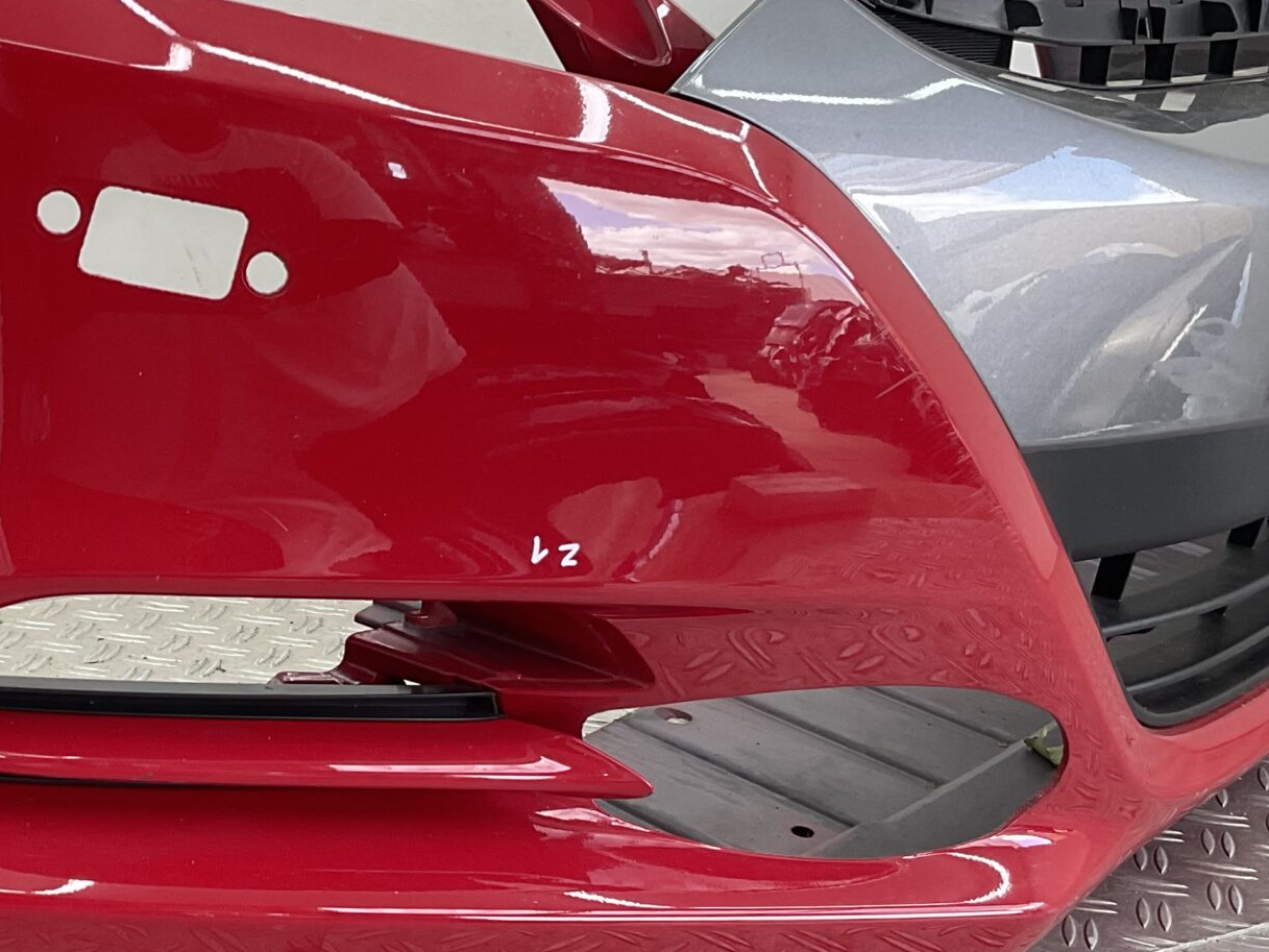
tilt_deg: -16.8
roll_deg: -2.7
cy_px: 463
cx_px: 174
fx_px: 2236
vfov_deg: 24.0
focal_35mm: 61
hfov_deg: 30.5
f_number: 1.8
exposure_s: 1/100
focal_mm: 3
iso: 25
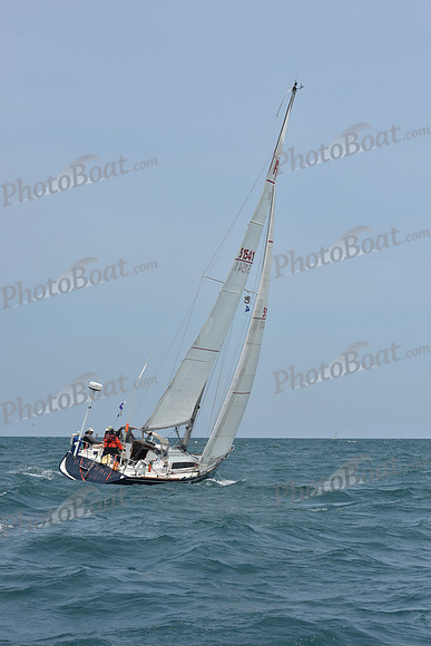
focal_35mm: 70
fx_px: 1256
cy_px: 323
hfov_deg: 19.5
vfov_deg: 28.8
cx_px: 216
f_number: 11
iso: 250
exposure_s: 1/800
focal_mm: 70
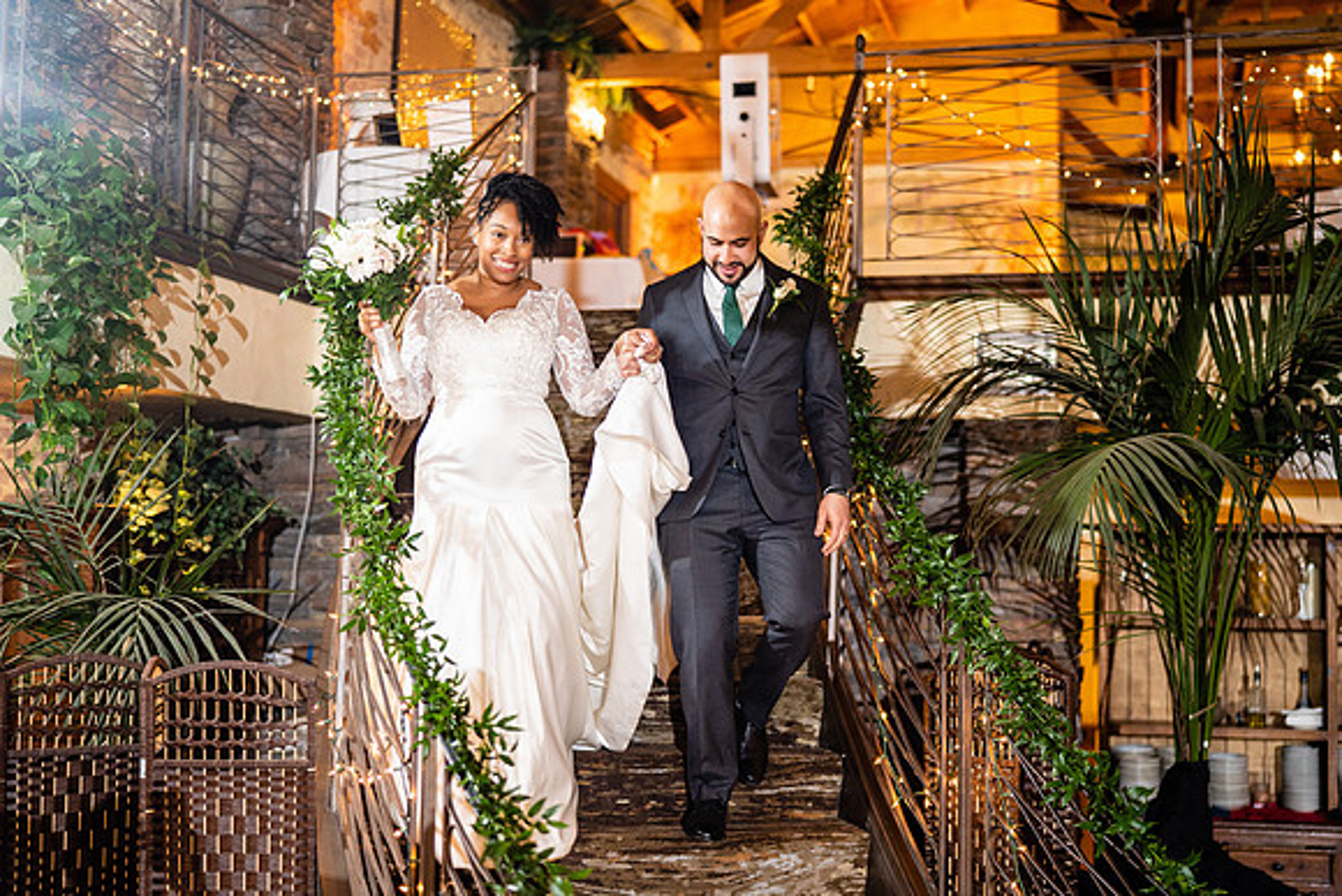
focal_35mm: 52
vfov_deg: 26.2
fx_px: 1921
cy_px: 434
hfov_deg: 38.5
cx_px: 692
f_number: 1.6
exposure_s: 1/200
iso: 1000
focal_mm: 50
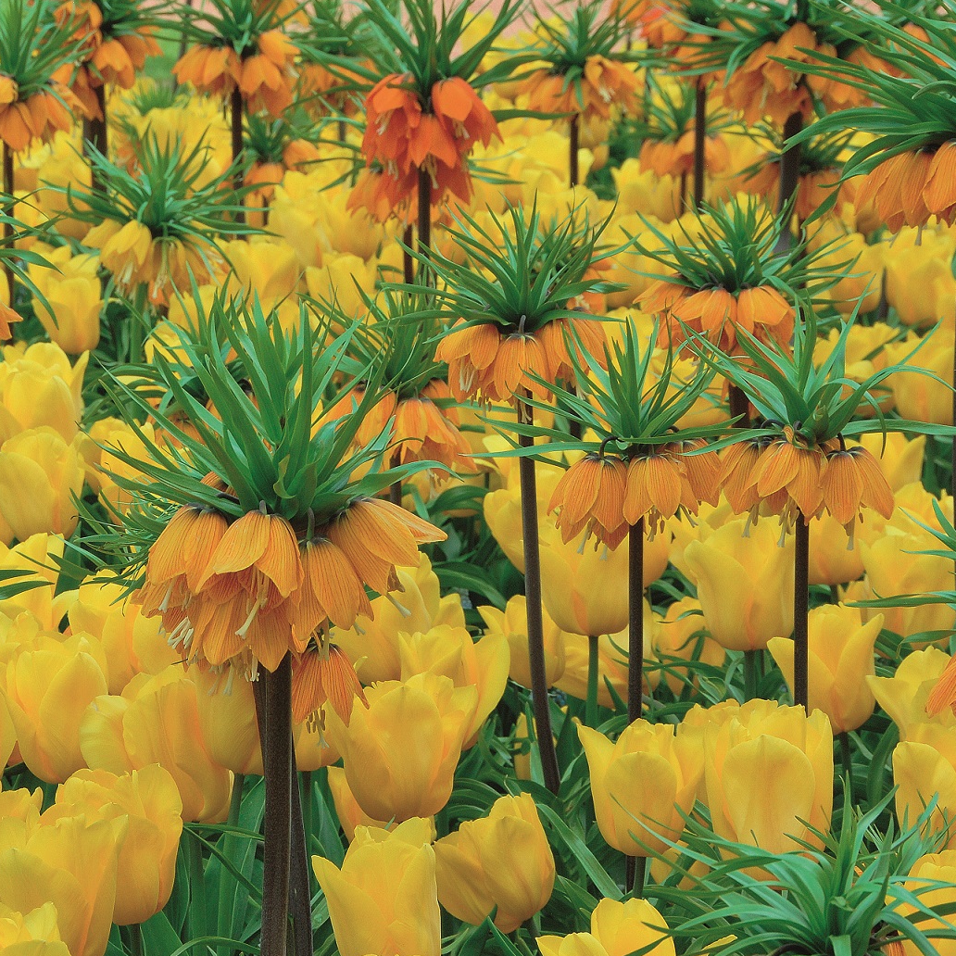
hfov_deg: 12.1
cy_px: 479
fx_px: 4488
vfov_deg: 12.2
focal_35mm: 144
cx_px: 294
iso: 250
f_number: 16
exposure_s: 1/60
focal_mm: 75
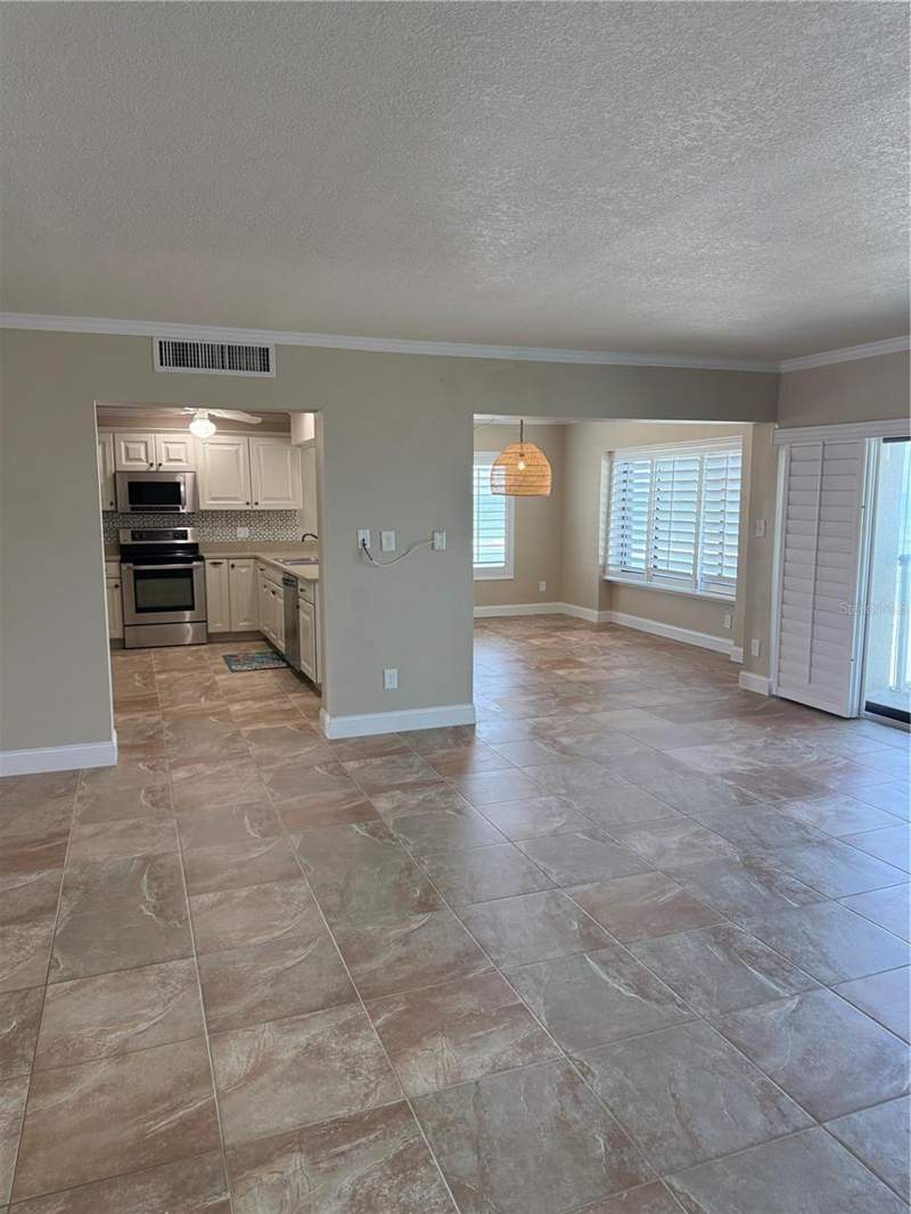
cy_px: 607
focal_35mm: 24
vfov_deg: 71.6
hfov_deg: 56.8
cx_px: 456
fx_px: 842
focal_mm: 6.76
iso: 200
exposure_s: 1/174
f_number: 1.78
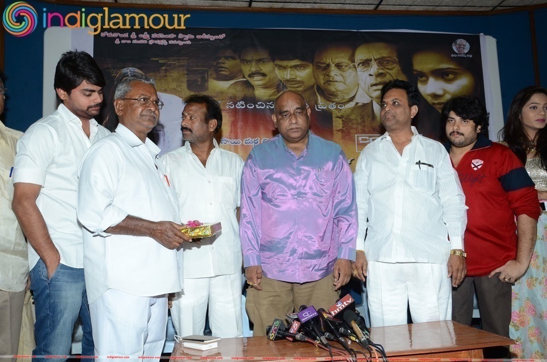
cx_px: 274
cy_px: 181
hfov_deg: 59.6
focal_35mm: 32
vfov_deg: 41.6
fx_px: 478
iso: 500
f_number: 5.6
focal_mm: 21
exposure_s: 1/125
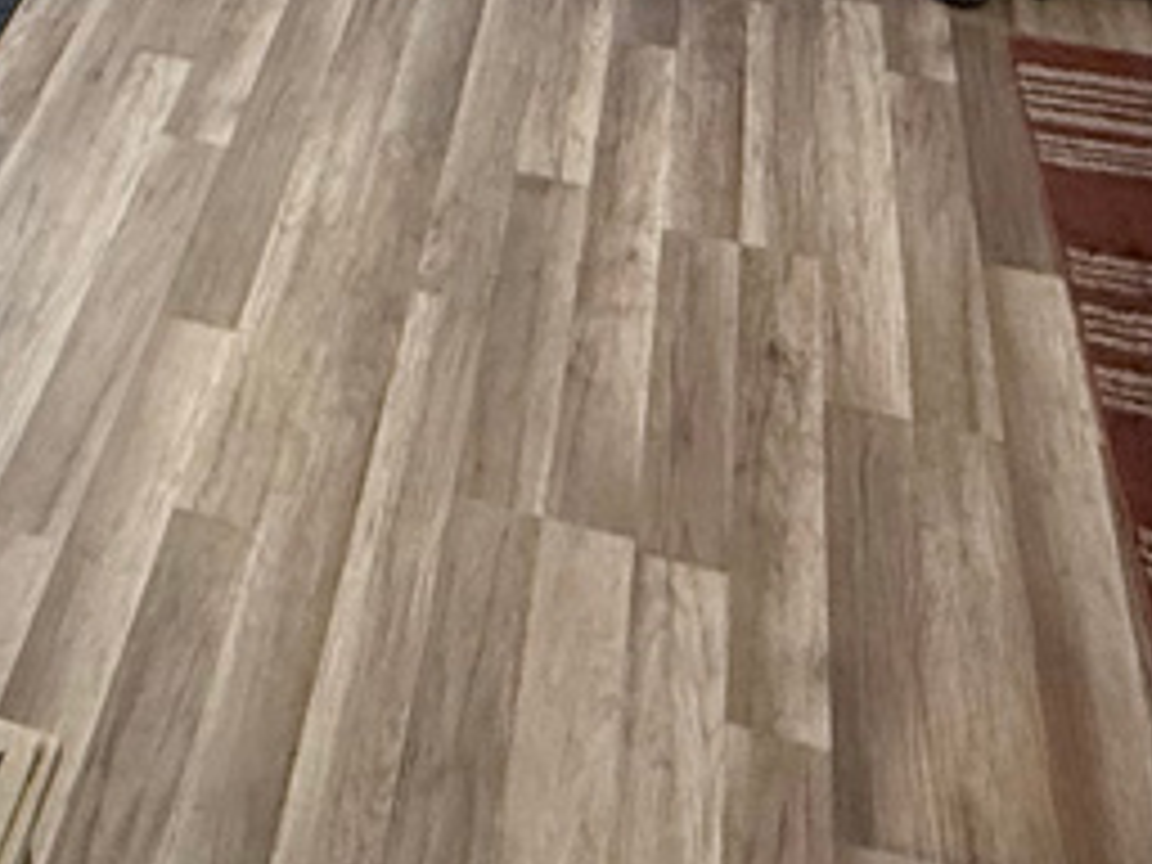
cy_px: -567
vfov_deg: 20.6
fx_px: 1864
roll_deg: +1.2
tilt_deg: -18.3
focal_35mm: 56
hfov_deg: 33.1
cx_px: 194
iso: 250
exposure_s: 1/120
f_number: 2.2
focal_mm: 2.22
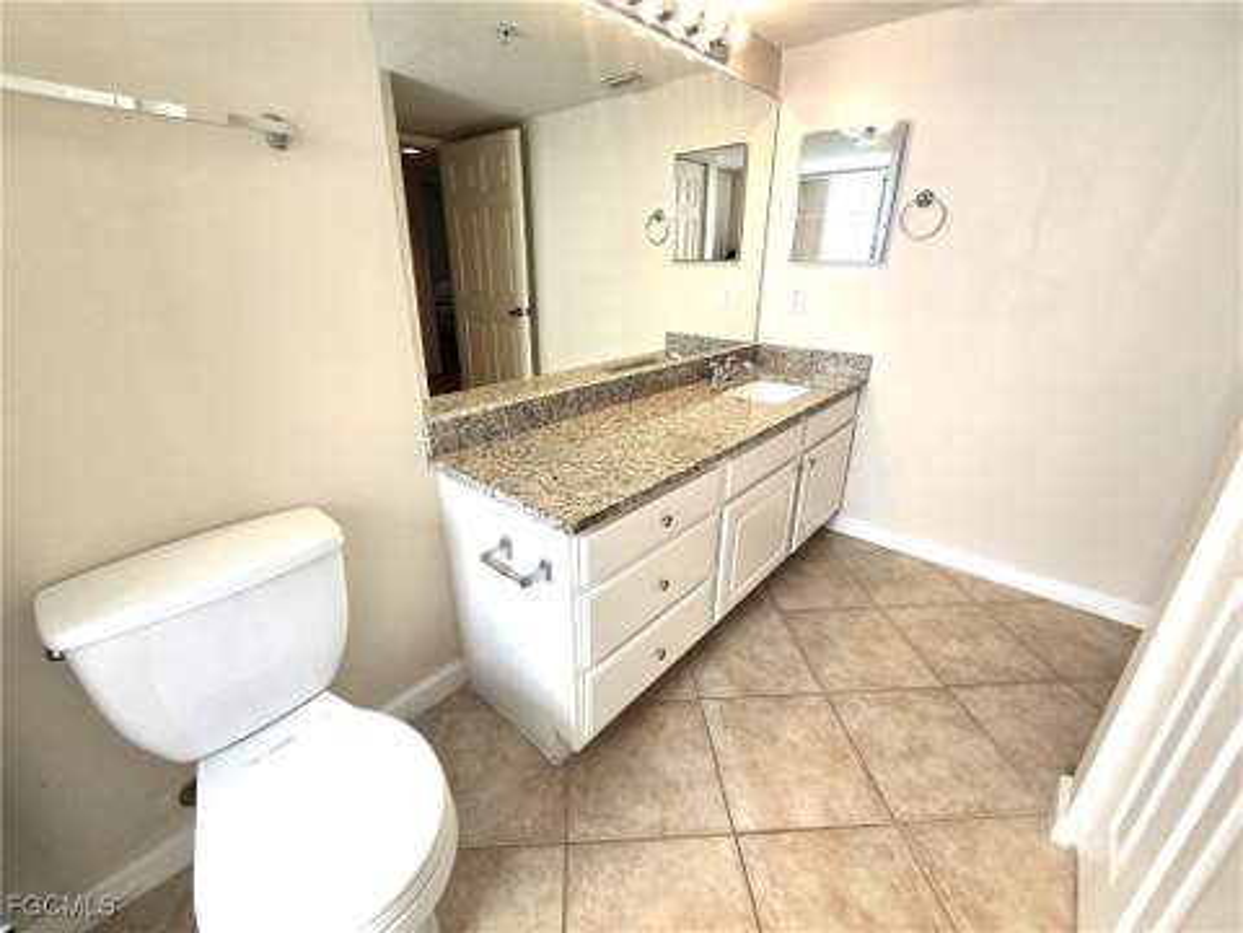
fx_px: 467
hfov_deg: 106.2
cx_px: 622
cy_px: 466
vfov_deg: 89.9
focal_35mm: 13
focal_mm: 2.2
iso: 50
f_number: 2.2
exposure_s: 1/168
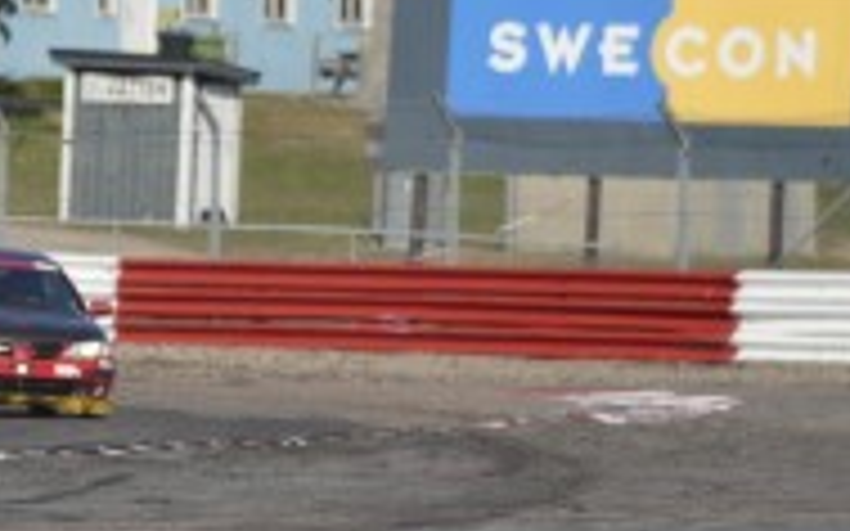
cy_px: 335
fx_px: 12506
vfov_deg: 2.4
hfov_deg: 3.9
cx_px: -252
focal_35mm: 540
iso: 125
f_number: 3.5
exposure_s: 1/1000
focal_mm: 200
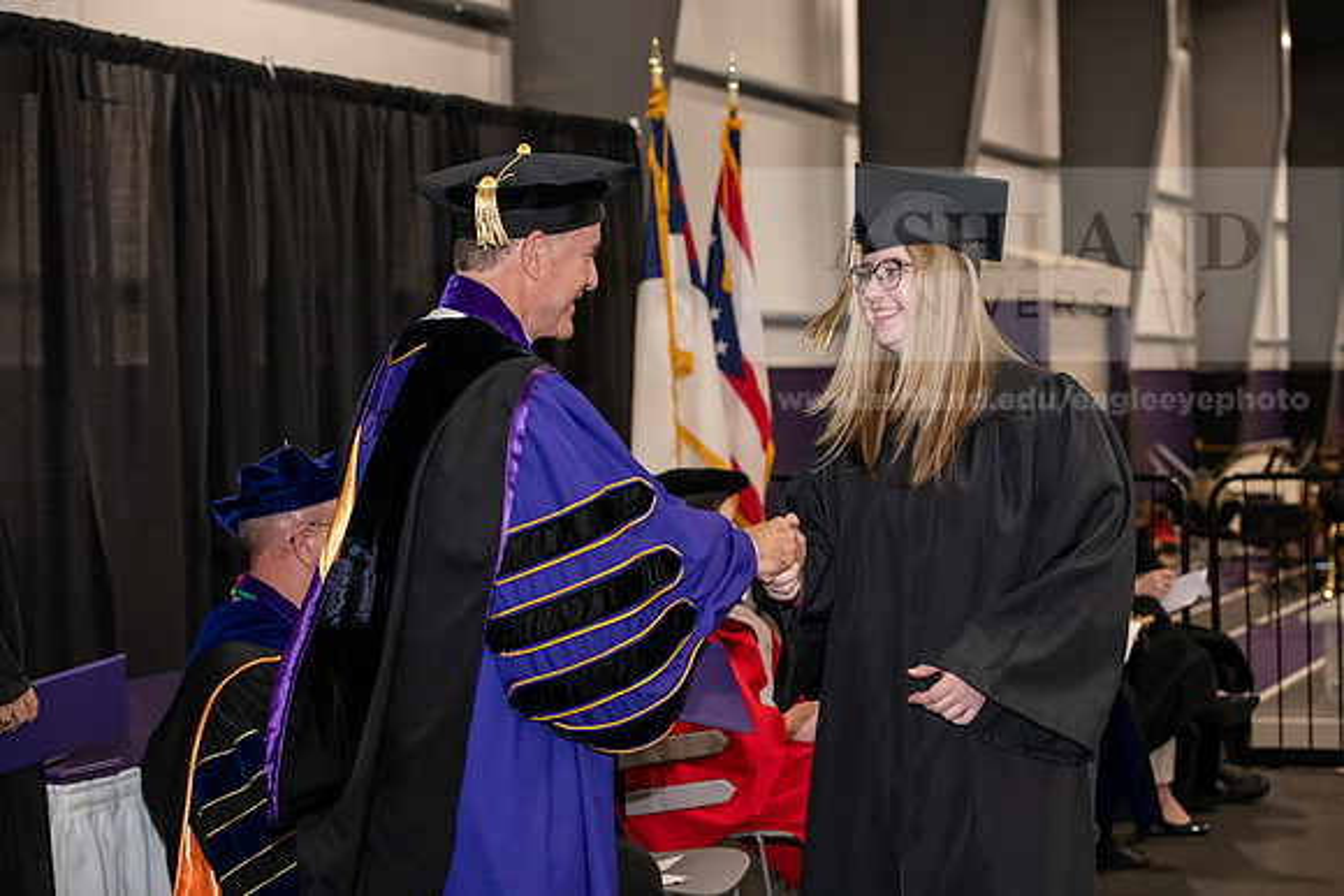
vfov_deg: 19.5
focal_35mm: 70
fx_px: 2614
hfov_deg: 28.8
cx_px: 672
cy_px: 448
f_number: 5
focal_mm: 70
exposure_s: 1/200
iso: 2500
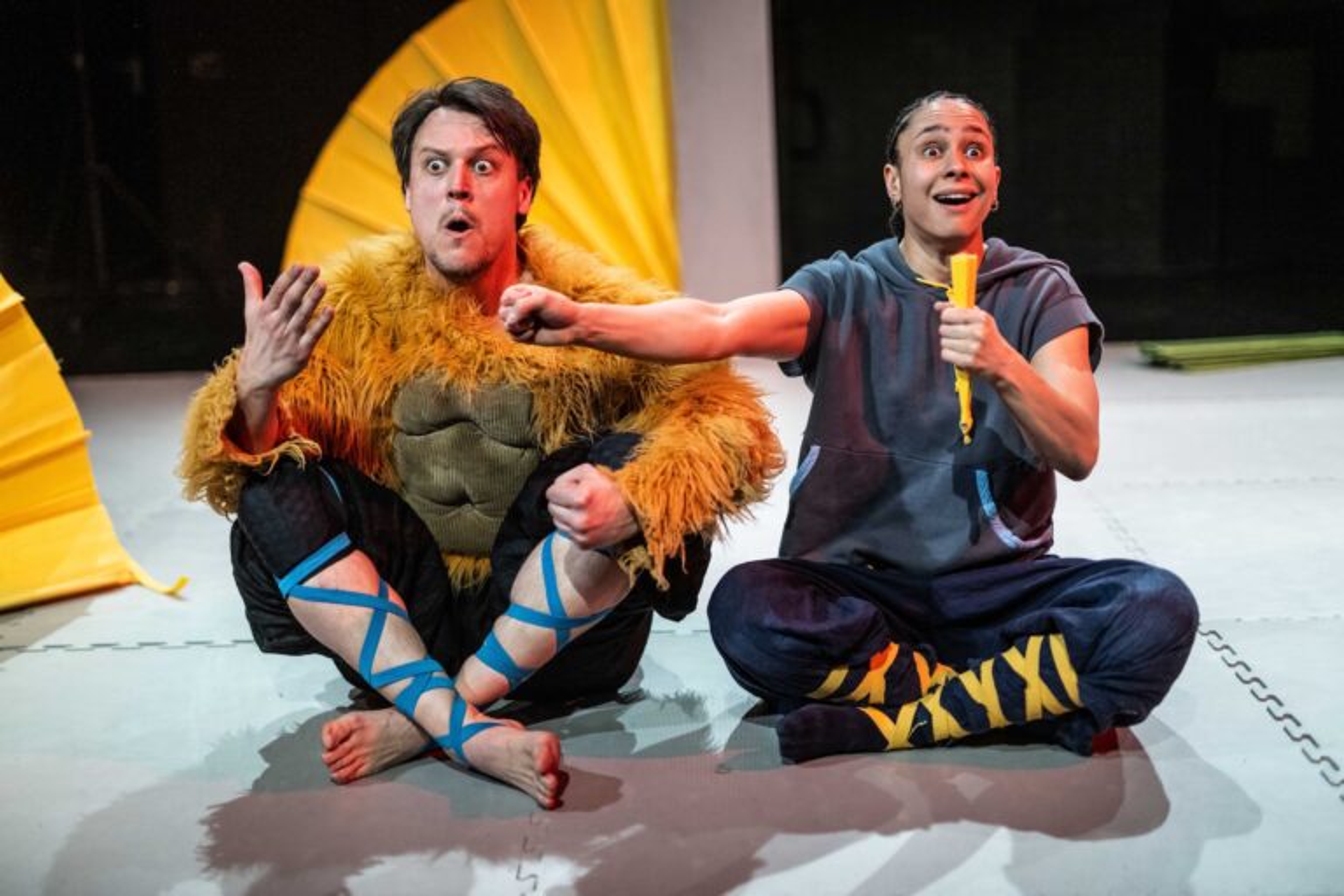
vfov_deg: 27.0
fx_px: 1867
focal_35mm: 50
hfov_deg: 39.6
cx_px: 672
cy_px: 448
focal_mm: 50
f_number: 1.4
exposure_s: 1/1000
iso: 1600
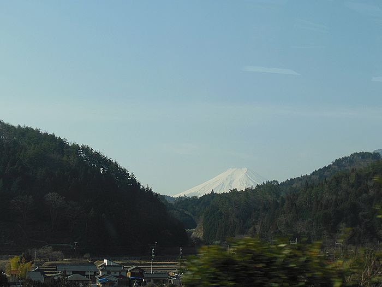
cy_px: 144
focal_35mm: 70
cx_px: 191
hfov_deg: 27.8
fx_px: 772
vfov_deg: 21.0
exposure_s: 1/640
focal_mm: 12.4
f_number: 5.2
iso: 125
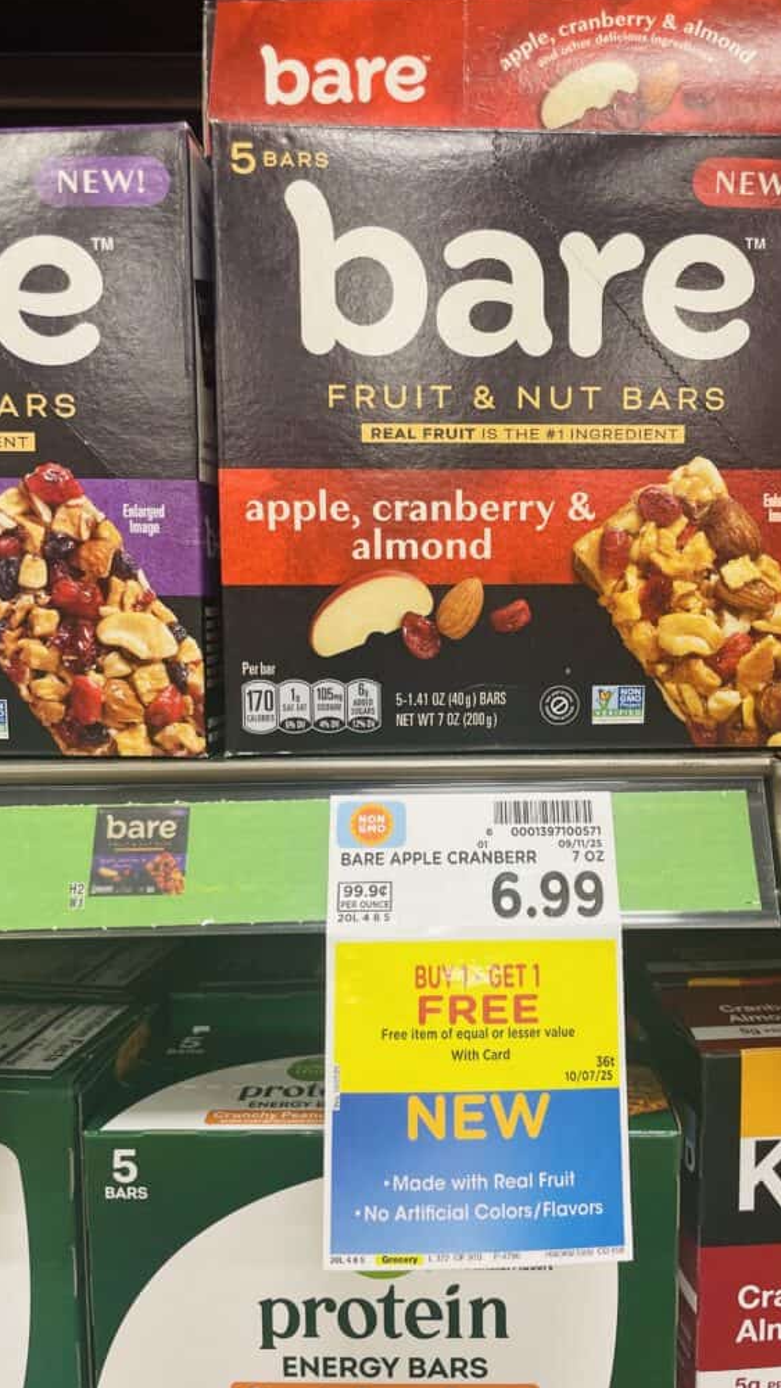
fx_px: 1067
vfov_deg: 66.1
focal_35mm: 29
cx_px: 462
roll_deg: +1.2
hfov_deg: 40.1
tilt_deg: -6.6
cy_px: 704
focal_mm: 4.2
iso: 80
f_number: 1.6
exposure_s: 1/66
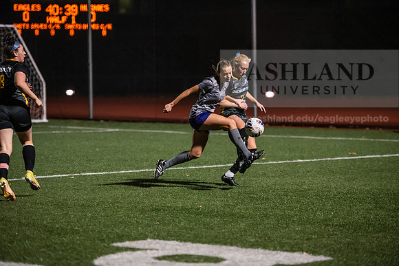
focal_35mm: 140
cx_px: 200
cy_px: 133
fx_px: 1552
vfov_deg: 9.8
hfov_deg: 14.7
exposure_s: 1/1000
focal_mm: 140
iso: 6400
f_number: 2.8
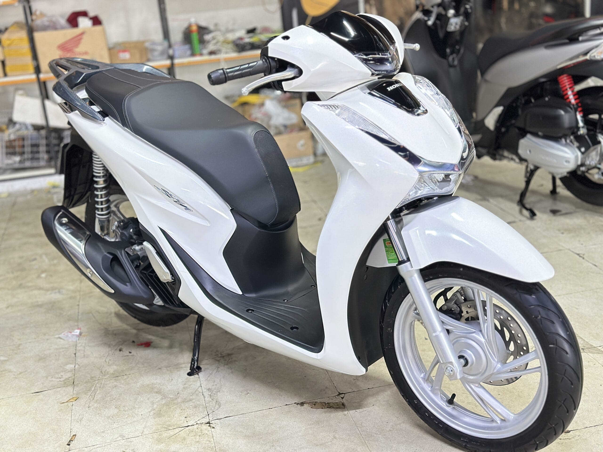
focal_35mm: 48
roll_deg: +5.3
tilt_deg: -18.7
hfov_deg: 39.7
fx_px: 836
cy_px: 226
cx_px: 302
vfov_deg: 30.3
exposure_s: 1/25
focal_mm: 6.86
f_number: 1.78
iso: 640
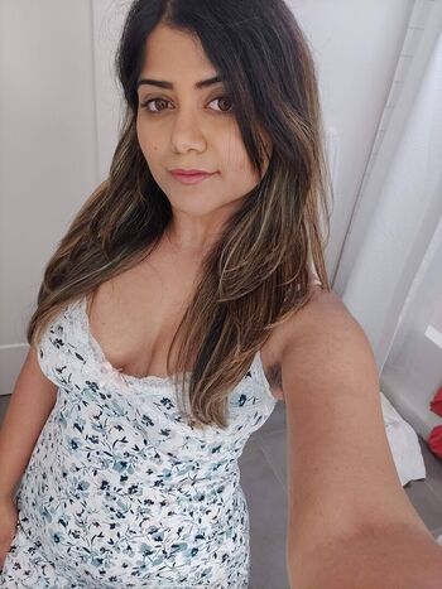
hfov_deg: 65.9
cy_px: 294
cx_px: 221
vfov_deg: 81.8
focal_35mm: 20
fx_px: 341
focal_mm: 3.45
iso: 250
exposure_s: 1/50
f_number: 2
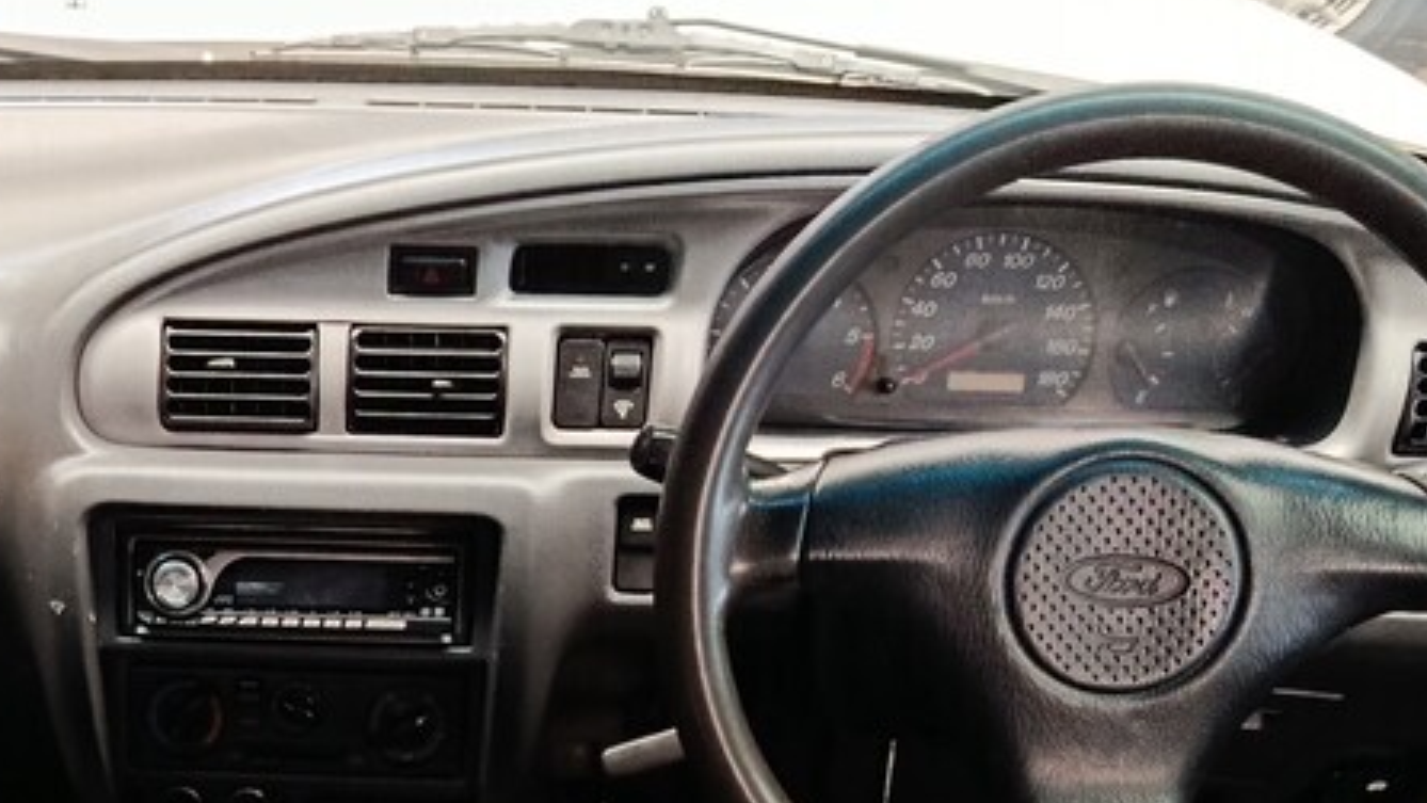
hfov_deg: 33.7
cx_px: 259
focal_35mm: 60
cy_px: 973
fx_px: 2271
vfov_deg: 18.9
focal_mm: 5.24
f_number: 1.7
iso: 1305
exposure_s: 1/50
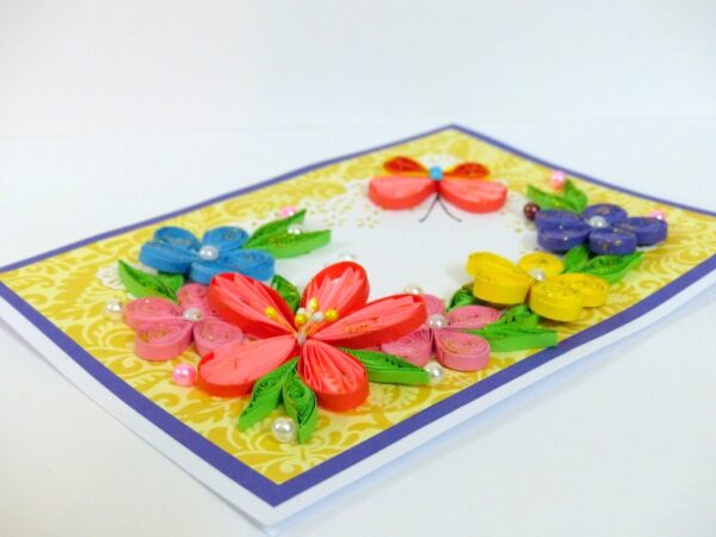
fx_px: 1158
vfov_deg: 26.1
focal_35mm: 56
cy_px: 268
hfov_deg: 34.3
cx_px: 358
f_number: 2.8
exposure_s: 1/30
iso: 400
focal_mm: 10.1
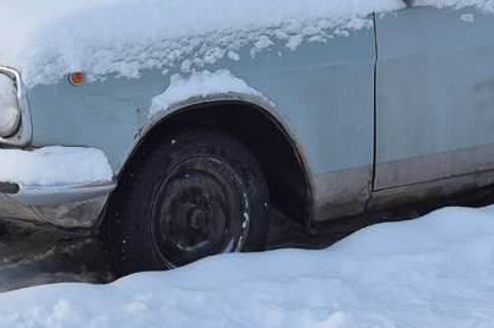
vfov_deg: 8.9
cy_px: -51
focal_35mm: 152
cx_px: 329
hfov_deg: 13.5
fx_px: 2084
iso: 400
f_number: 6.3
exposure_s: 1/800
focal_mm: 34
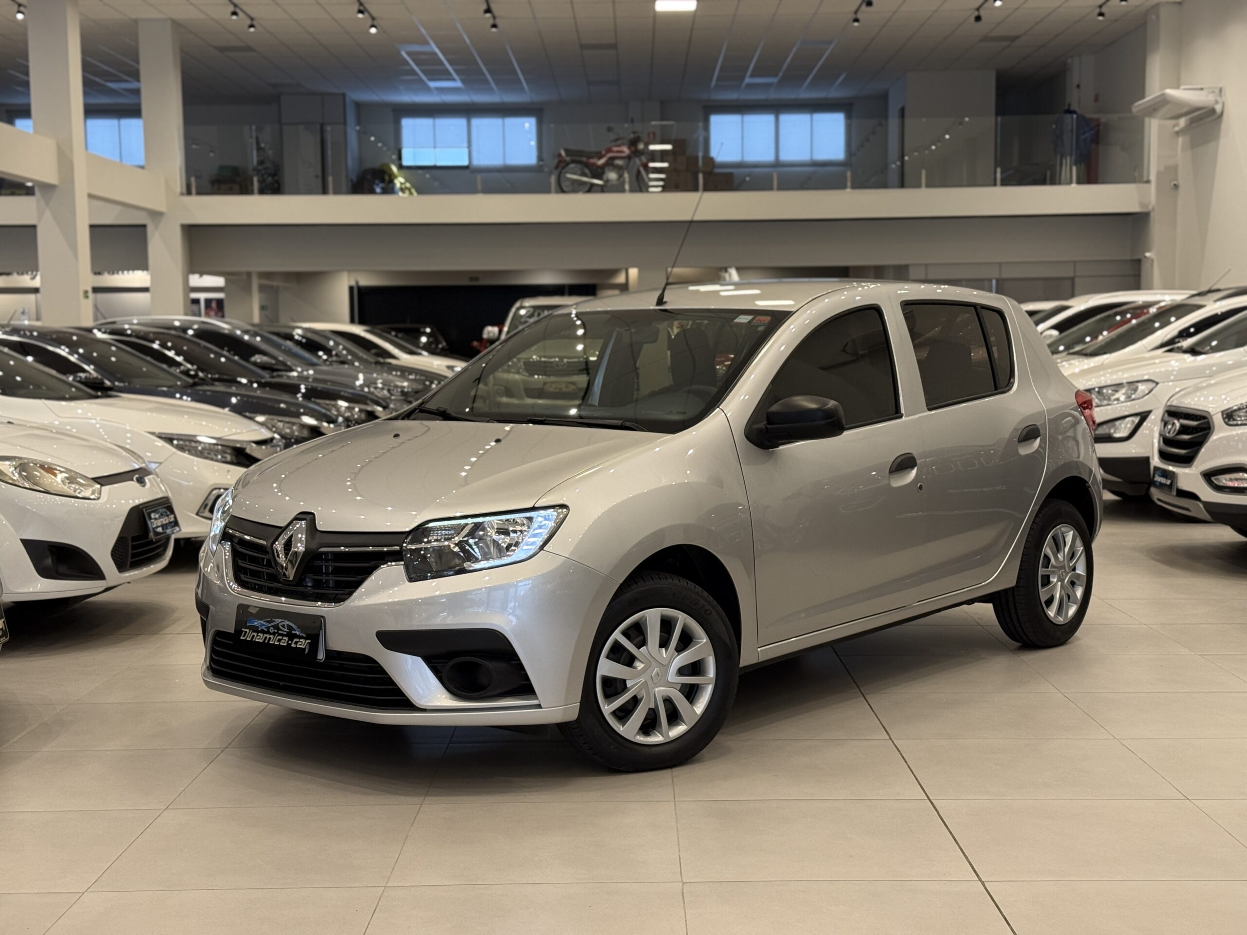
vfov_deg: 30.3
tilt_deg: -4.7
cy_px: 468
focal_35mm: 48
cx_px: 624
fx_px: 1729
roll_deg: +0.9
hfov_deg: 39.7
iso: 160
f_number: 1.78
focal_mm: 6.76
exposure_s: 1/60
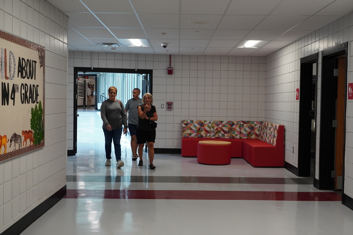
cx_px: 176
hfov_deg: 46.4
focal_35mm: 42
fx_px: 412
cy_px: 118
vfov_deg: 31.9
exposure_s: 1/160
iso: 800
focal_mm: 28
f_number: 4
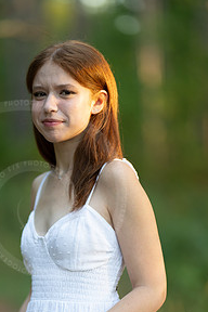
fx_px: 1153
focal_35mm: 133
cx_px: 52
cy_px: 232
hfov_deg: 10.3
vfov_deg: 15.4
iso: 160
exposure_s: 1/320
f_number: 1.2
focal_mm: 85
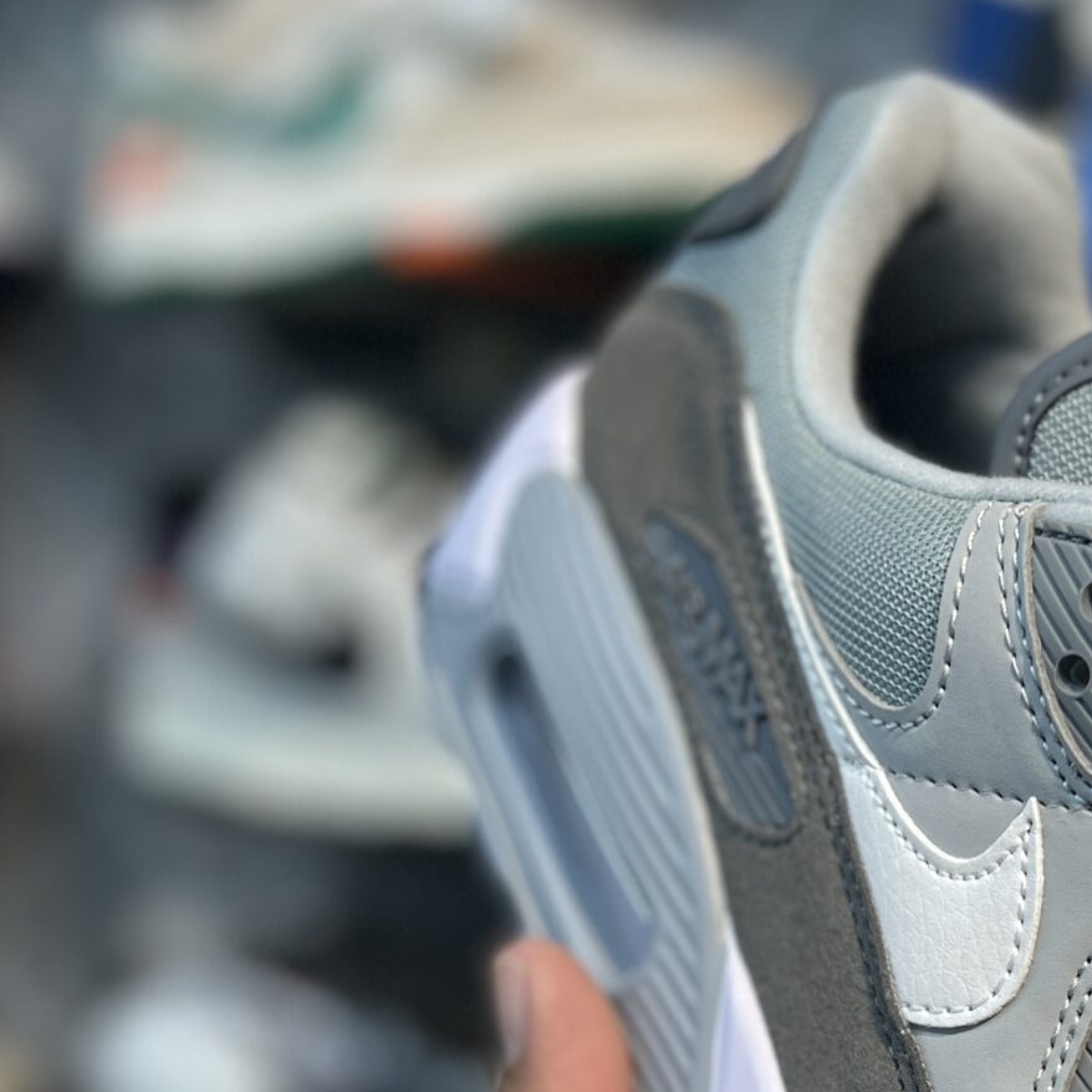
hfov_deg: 24.7
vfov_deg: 24.6
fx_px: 2391
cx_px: 1055
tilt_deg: -10.4
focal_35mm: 67
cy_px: 1068
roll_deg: -1.2
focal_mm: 5.7
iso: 40
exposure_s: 1/100
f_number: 1.5
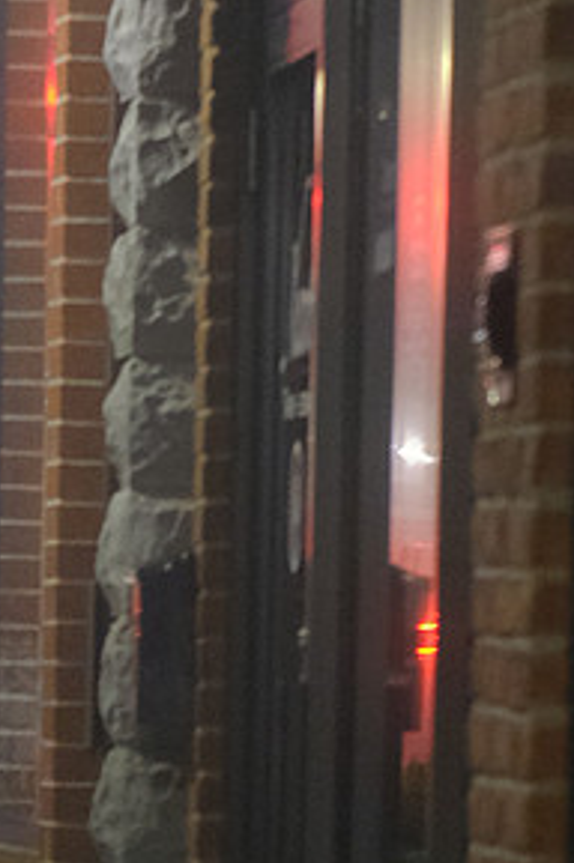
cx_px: -765
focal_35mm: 414
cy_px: 684
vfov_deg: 5.0
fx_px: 9925
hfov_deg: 3.3
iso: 1600
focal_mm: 55
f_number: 4
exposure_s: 1/26
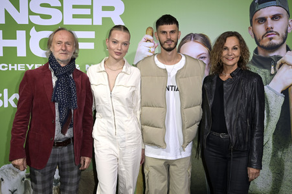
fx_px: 292
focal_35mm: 36
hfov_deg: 53.2
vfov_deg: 36.8
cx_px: 146
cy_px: 97
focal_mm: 36
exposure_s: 1/160
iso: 640
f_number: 5.6
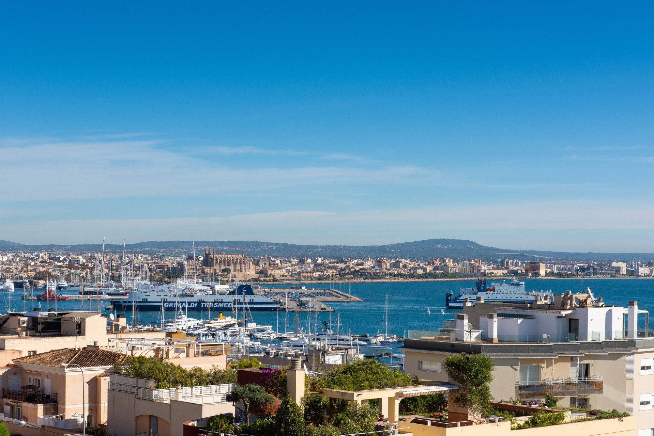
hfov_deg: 28.8
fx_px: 1272
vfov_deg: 19.5
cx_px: 327
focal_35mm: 70
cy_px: 218
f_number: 16
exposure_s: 1/750
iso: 320
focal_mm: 70
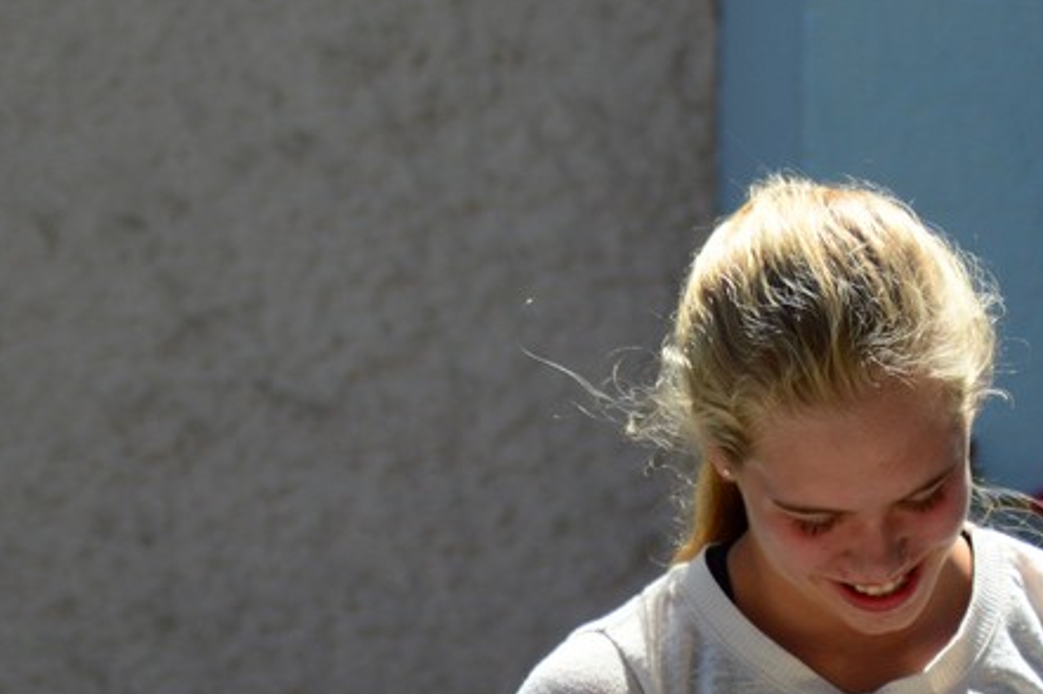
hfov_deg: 3.6
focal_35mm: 573
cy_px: 542
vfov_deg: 2.4
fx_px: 16593
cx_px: 802
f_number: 4.5
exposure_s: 1/1000
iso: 200
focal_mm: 165
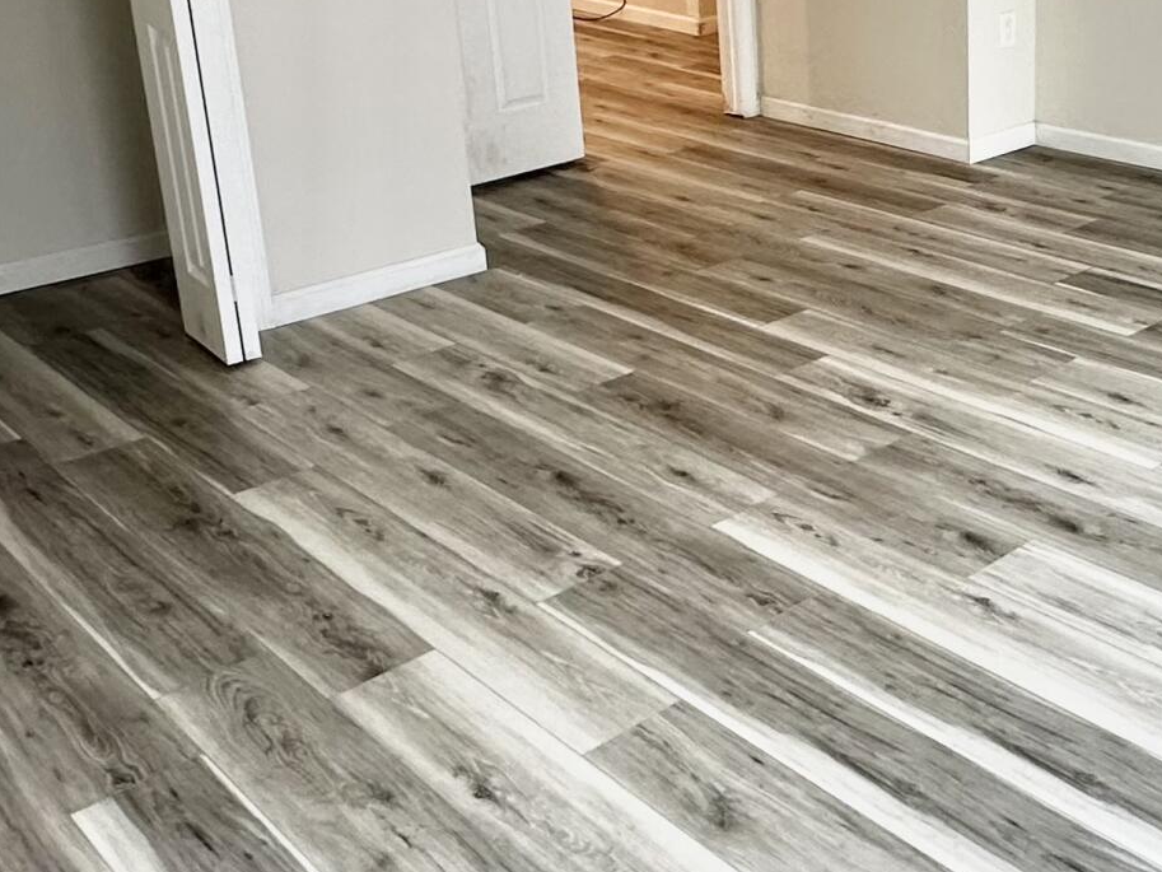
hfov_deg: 39.2
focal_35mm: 46
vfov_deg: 30.9
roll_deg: +0.4
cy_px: 195
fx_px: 1544
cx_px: 969
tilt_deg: -16.3
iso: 160
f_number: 2.2
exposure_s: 1/60
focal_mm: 2.22
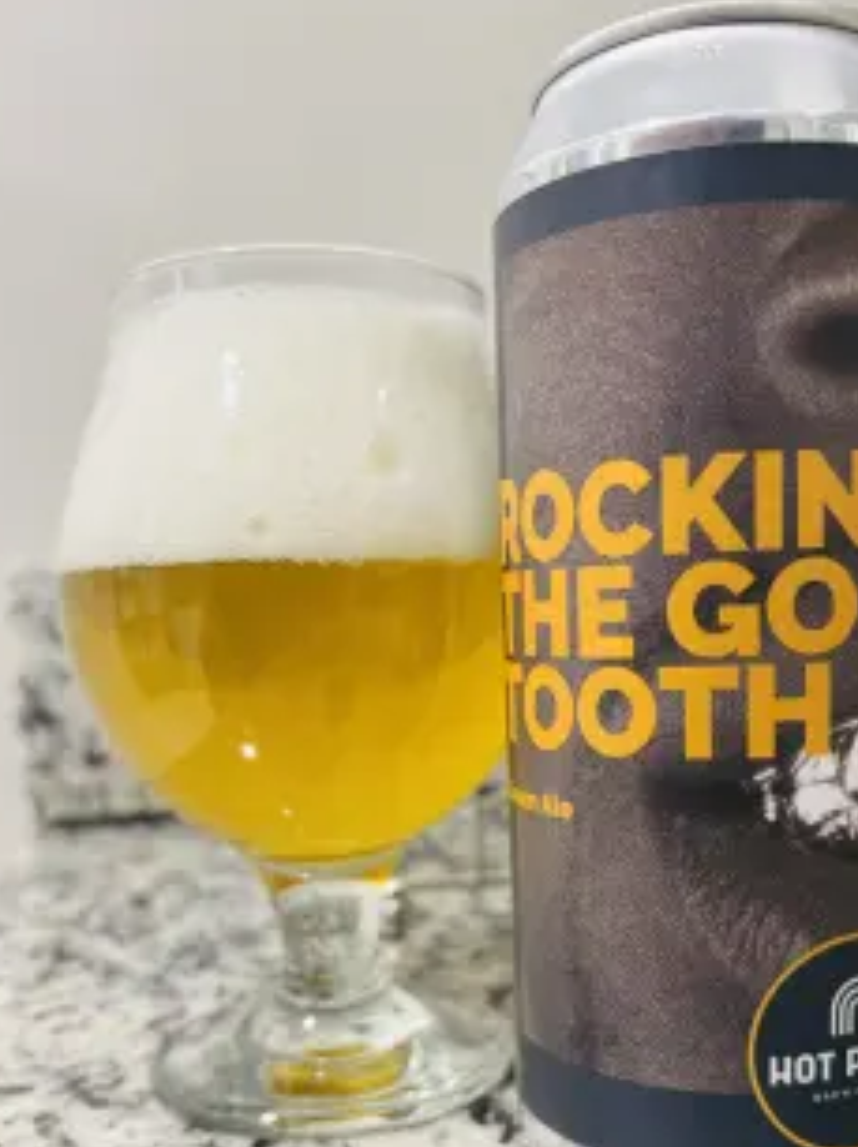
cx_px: 506
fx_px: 1125
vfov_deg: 53.2
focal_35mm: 34
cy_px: 735
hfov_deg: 41.6
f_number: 1.6
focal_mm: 5.96
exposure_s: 1/60
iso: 400
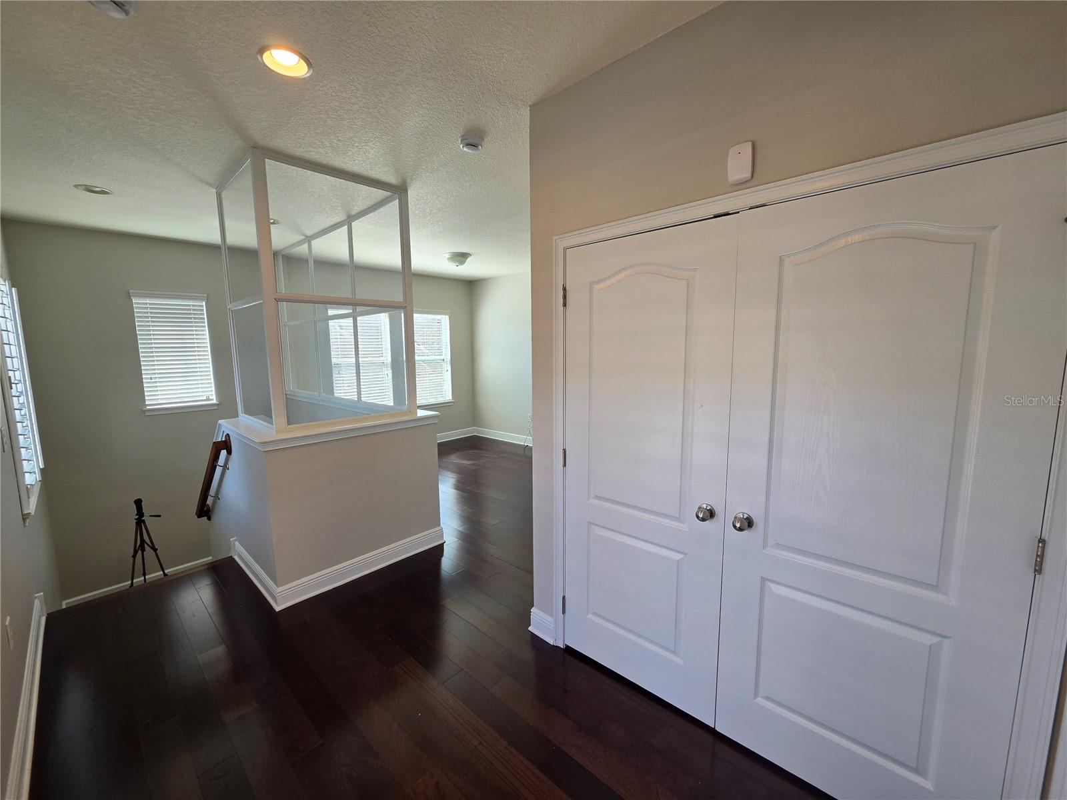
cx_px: 534
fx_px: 401
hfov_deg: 106.2
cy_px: 400
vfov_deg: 89.9
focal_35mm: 13
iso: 40
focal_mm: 2.2
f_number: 1.9
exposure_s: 1/120
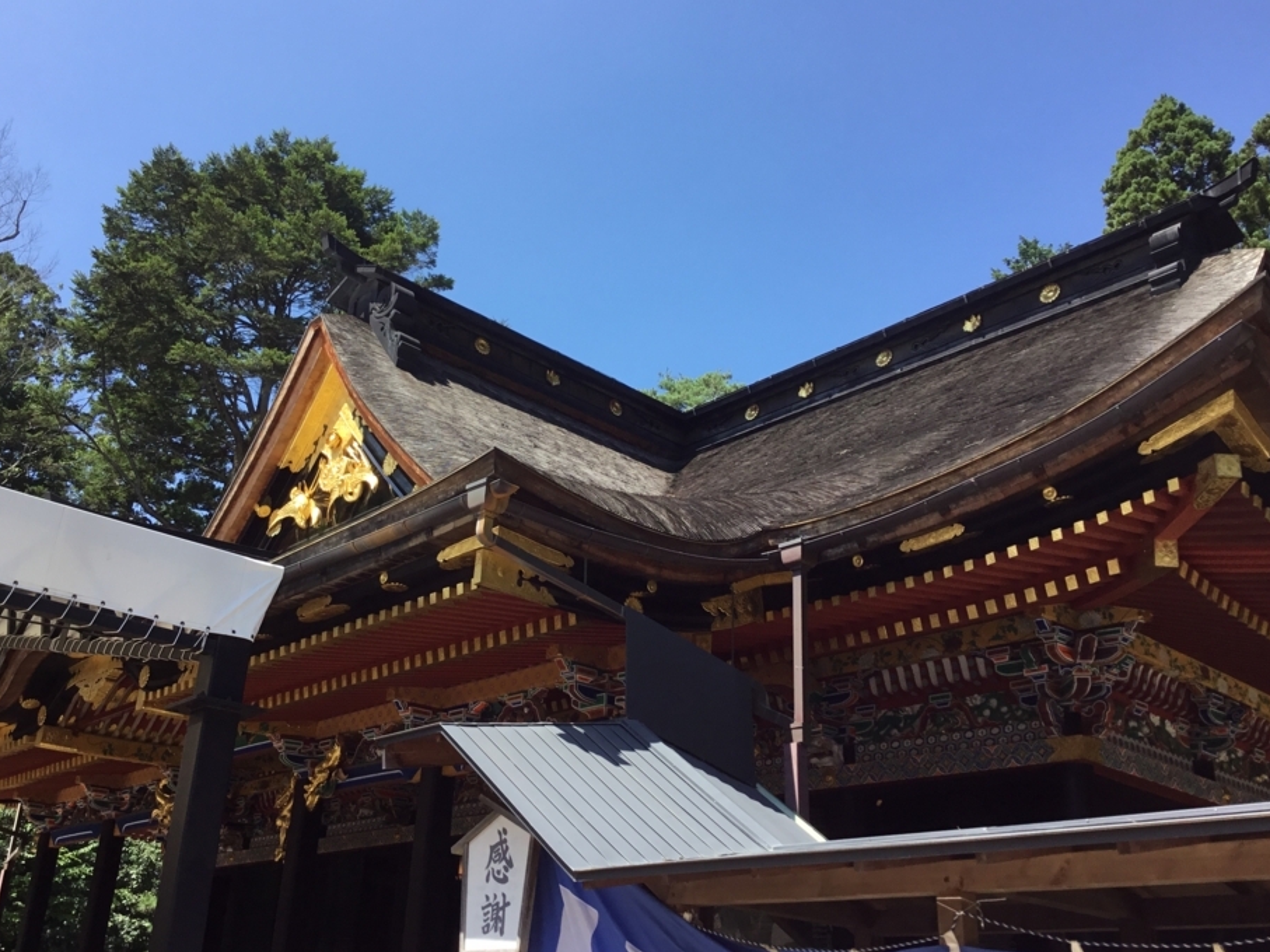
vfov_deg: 40.7
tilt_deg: +22.6
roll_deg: -4.2
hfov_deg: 52.6
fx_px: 1284
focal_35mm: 35
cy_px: 465
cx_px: 575
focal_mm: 3.3
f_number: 2.4
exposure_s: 1/491
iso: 25
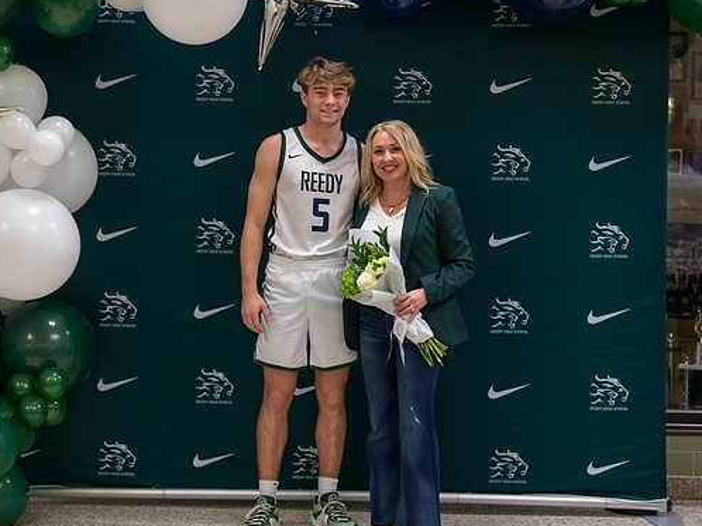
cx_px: 321
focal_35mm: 60
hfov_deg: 32.2
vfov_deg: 24.4
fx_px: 1216
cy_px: 264
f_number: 1.2
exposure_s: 1/320
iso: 640
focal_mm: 50
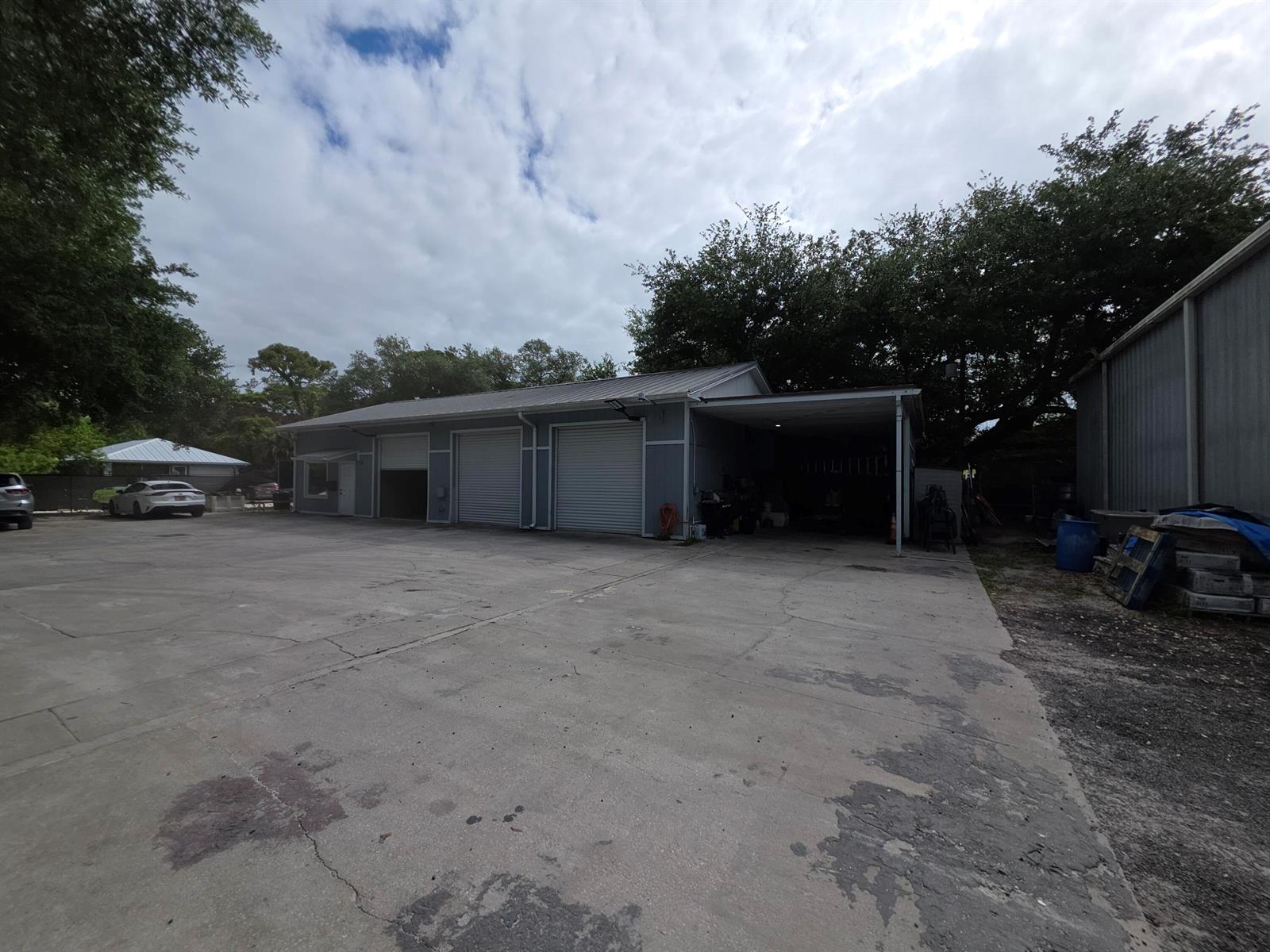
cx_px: 635
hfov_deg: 106.2
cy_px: 476
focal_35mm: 13
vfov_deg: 89.9
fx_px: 477
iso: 20
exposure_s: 1/2333
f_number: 1.9
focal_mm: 2.2
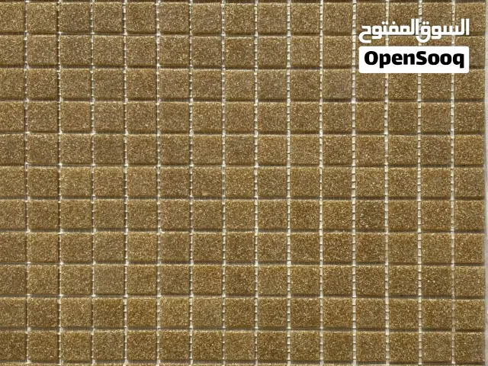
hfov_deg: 67.3
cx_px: 244
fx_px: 367
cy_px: 183
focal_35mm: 26
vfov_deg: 53.1
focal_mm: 4.25
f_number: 1.8
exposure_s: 1/3984
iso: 32
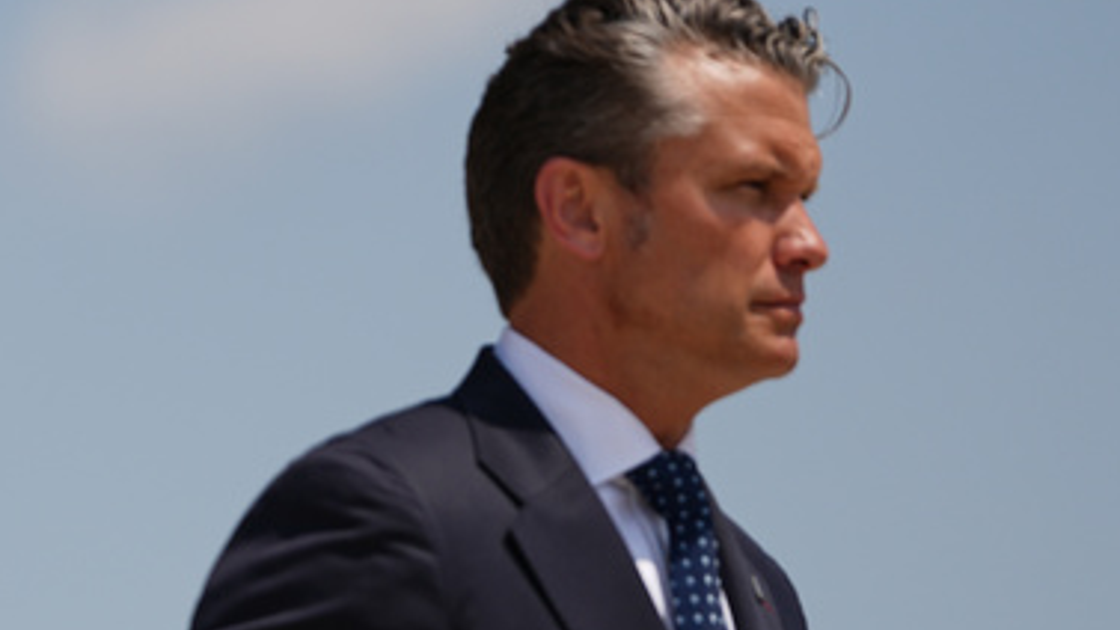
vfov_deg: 2.7
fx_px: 13333
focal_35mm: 449
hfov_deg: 4.8
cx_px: -365
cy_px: 802
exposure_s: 1/3200
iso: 80
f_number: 2.8
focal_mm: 158
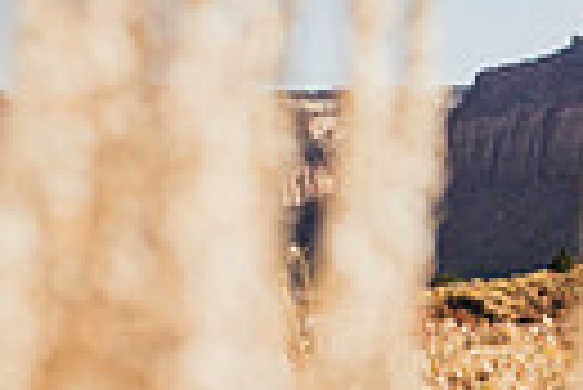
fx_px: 2756
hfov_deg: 11.9
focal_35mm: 170
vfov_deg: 8.1
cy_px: 56
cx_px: 646
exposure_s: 1/1250
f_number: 3.2
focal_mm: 37
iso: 125
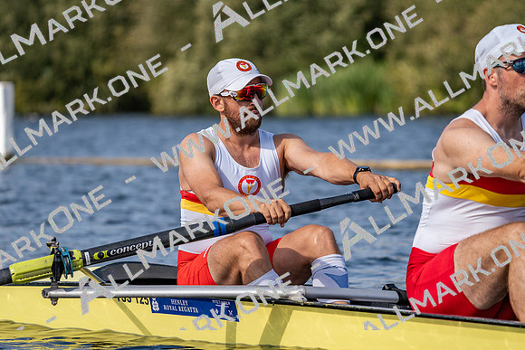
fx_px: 3938
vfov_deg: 5.1
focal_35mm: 270
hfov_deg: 7.6
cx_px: 262
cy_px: 175
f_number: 5.6
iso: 200
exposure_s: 1/1600
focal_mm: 270
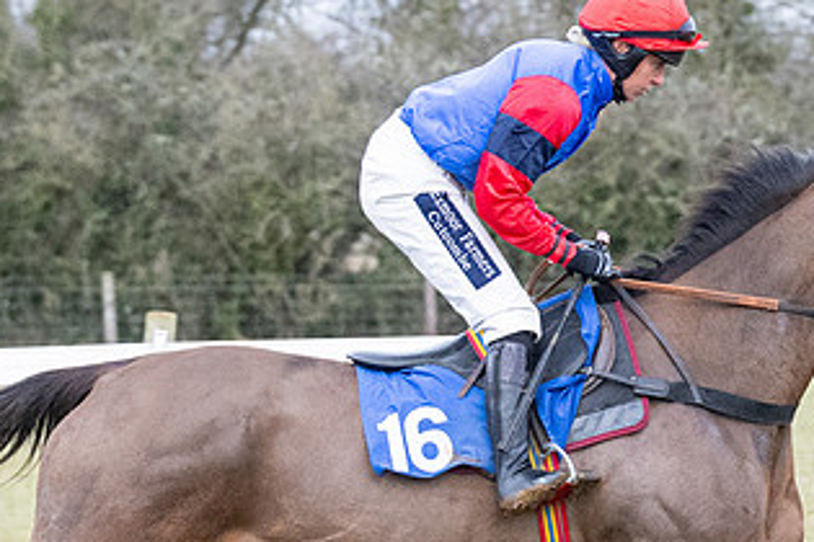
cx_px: 745
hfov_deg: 5.0
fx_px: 9383
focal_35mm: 415
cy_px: 633
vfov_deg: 3.3
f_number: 4
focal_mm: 94
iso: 1600
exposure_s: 1/800
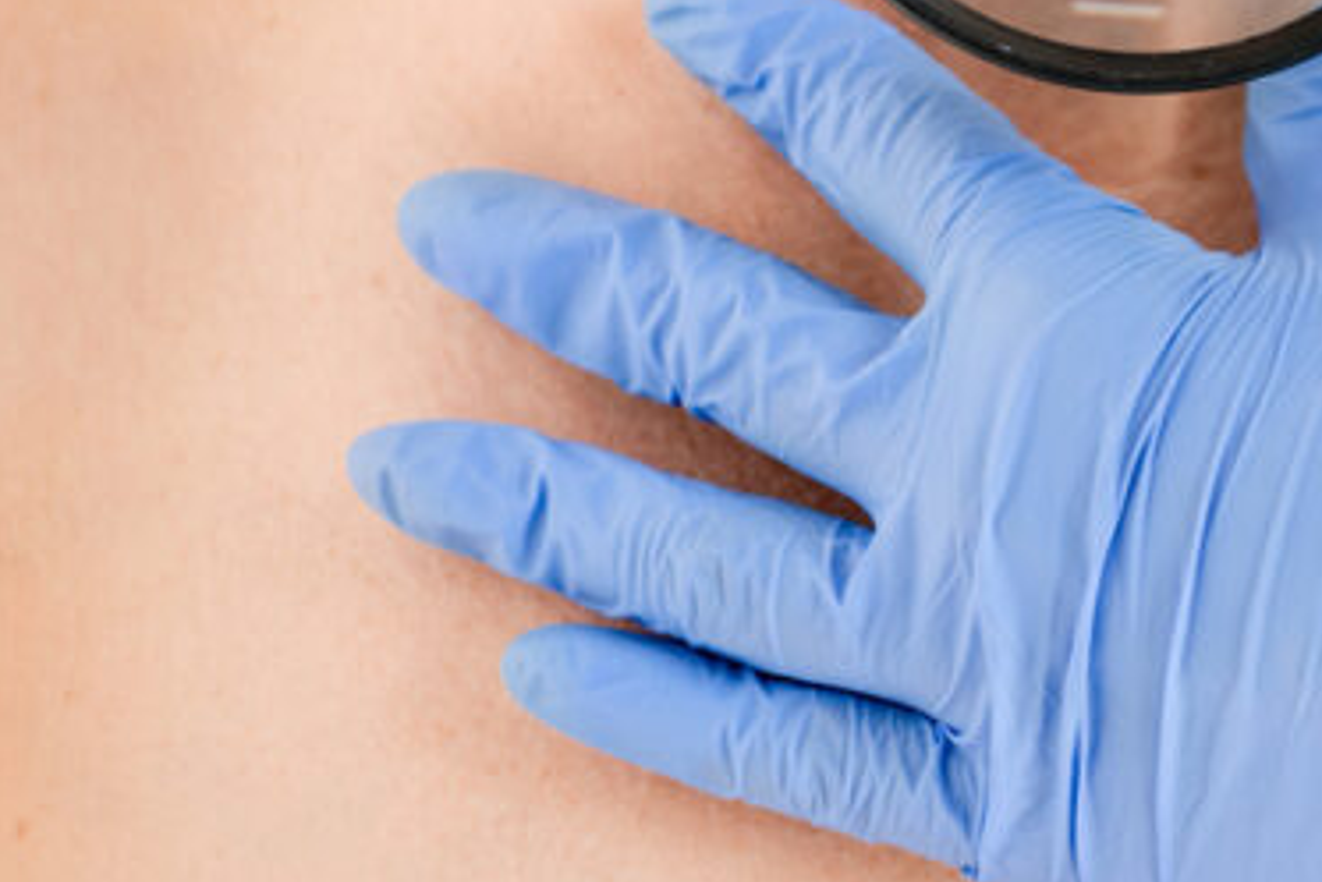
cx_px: 1180
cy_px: 89
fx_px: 7053
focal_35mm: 192
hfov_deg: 10.7
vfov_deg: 7.1
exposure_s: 1/160
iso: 250
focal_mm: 70
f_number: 4
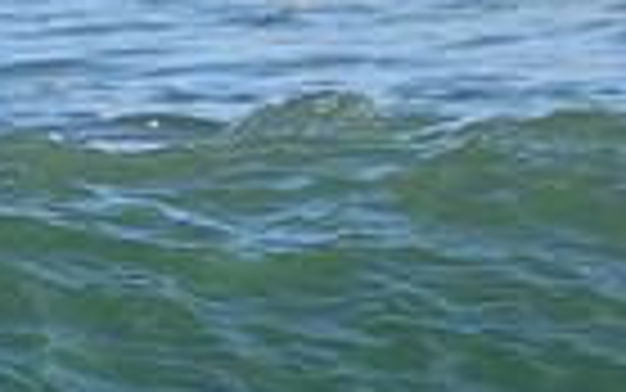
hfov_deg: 0.9
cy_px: 412
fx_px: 39921
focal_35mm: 2339
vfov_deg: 0.6
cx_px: -662
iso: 4000
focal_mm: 550
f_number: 11
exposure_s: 1/2000
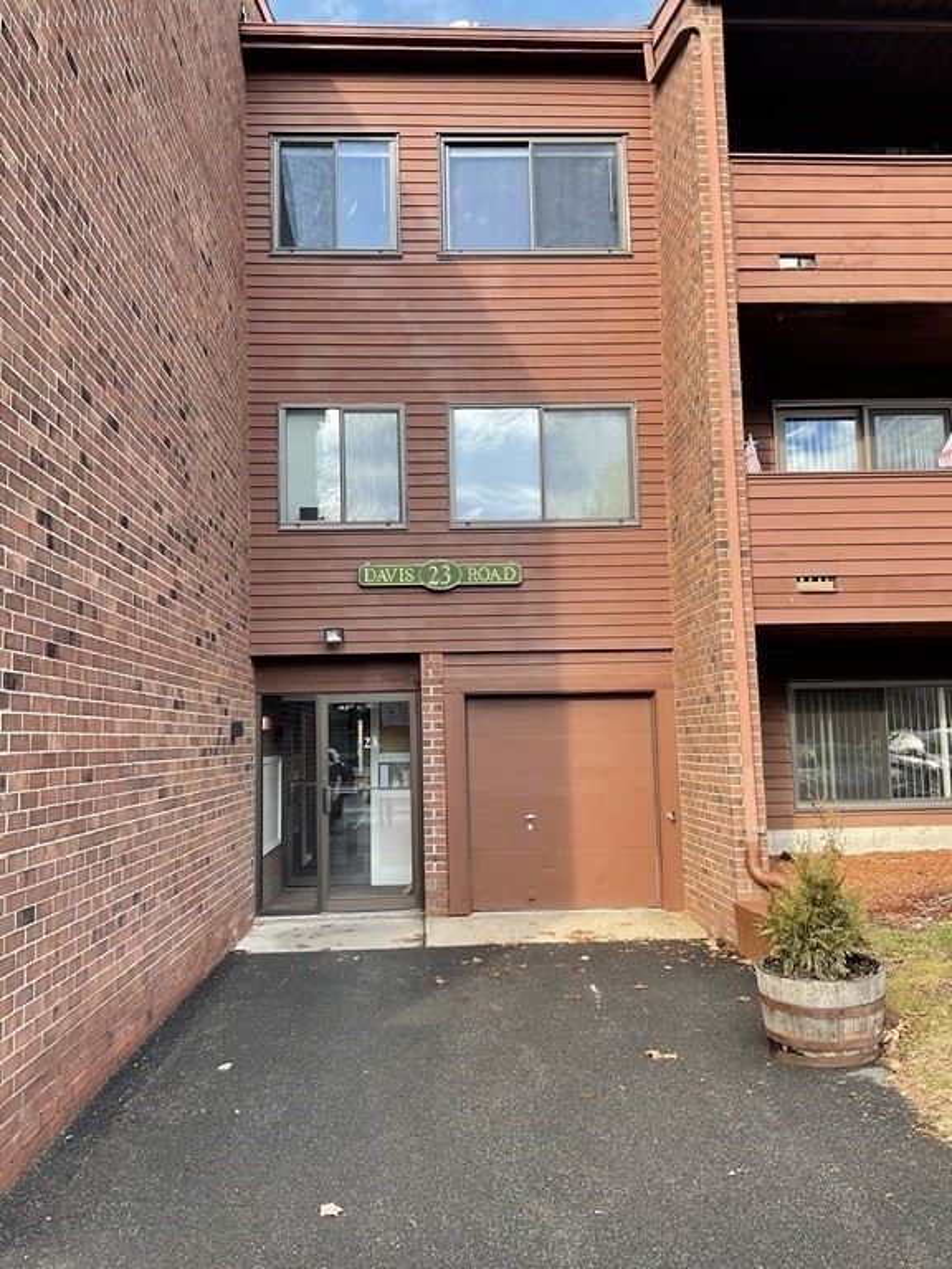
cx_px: 476
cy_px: 634
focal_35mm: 29
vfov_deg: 61.7
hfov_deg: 48.2
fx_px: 1063
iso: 16
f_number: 1.8
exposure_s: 1/152
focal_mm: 3
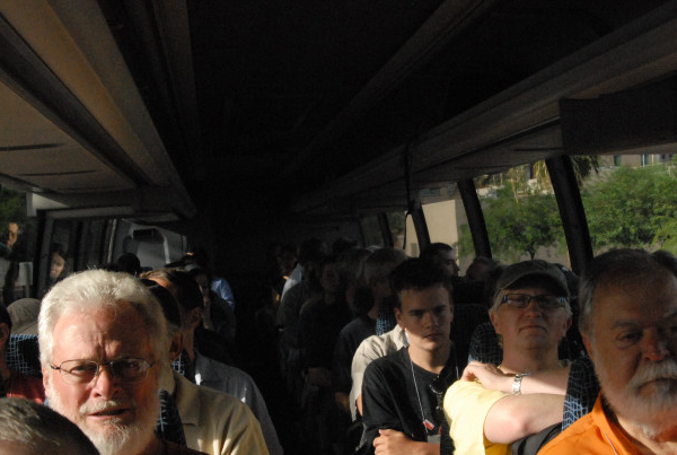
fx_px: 1055
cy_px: 257
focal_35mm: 56
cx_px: 358
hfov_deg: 35.6
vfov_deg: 24.3
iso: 1600
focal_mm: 28
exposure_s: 1/500
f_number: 11
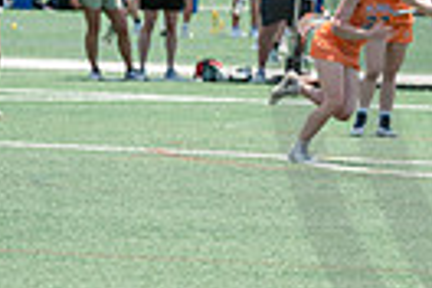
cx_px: 844
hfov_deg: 2.3
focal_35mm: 881
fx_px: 10571
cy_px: 8
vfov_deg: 1.6
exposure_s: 1/1600
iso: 400
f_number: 5
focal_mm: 200
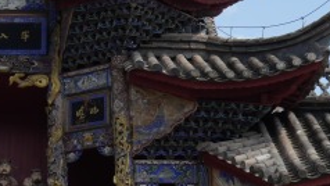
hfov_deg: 13.0
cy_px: 96
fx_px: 1427
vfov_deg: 7.5
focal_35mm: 163
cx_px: -12
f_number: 13
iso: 100
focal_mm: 37
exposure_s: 1/80
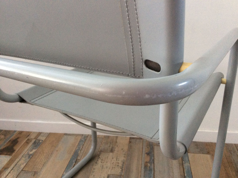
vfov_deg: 44.1
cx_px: 119
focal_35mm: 32
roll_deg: +2.1
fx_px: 220
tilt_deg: -23.2
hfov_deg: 56.9
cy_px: 89
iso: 160
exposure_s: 1/25
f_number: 2.4
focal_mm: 3.3
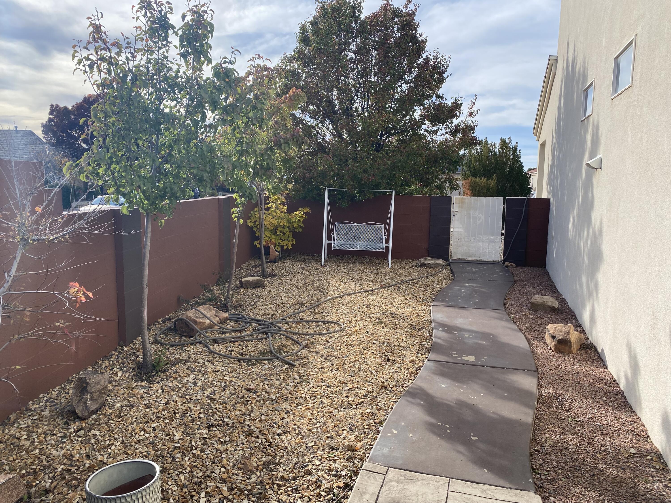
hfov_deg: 67.3
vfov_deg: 53.1
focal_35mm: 26
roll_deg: -1.2
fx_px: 504
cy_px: 252
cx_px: 336
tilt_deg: -6.1
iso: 32
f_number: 1.8
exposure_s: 1/1808
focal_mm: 4.25
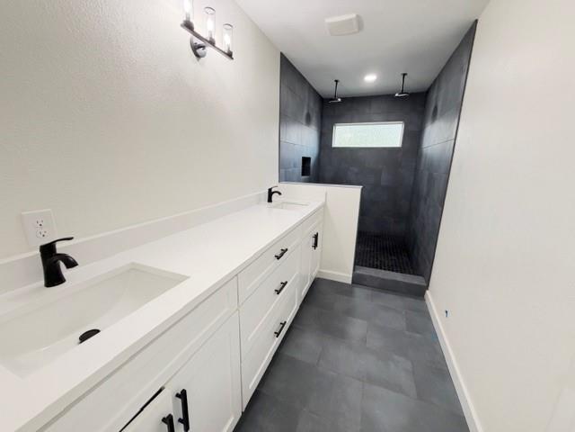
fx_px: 233
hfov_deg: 102.1
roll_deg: -2.0
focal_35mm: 14
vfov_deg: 85.7
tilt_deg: -11.3
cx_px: 288
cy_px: 216
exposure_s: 1/60
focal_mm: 2.22
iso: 500
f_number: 2.2
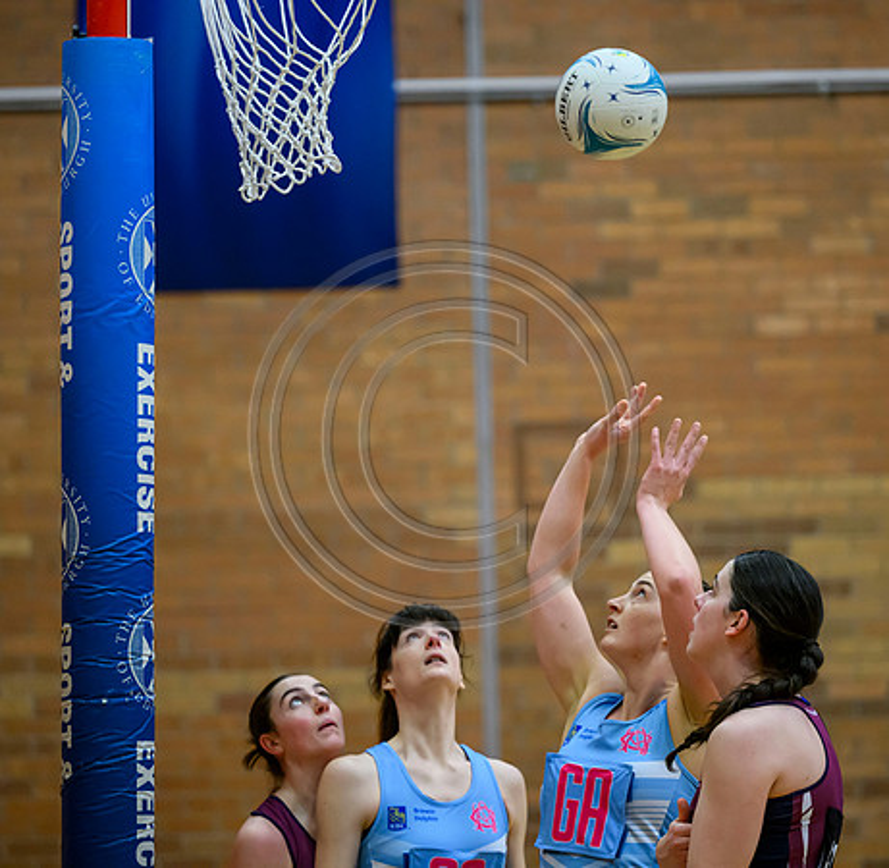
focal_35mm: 195
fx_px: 5602
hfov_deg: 9.1
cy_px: 434
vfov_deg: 8.9
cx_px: 519
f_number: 2.8
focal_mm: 155
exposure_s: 1/1000
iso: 5000
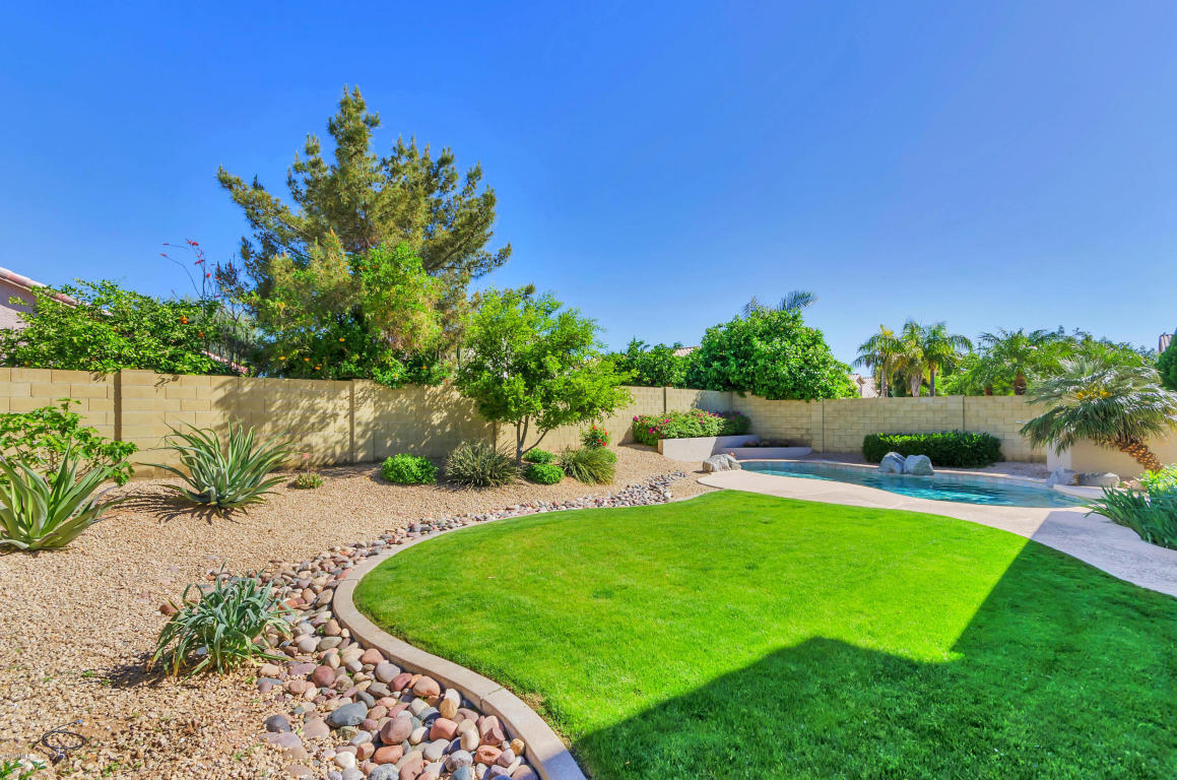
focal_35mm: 15
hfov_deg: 100.5
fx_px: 489
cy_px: 390
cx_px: 588
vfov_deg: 77.1
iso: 320
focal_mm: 10
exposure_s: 1/400
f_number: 10
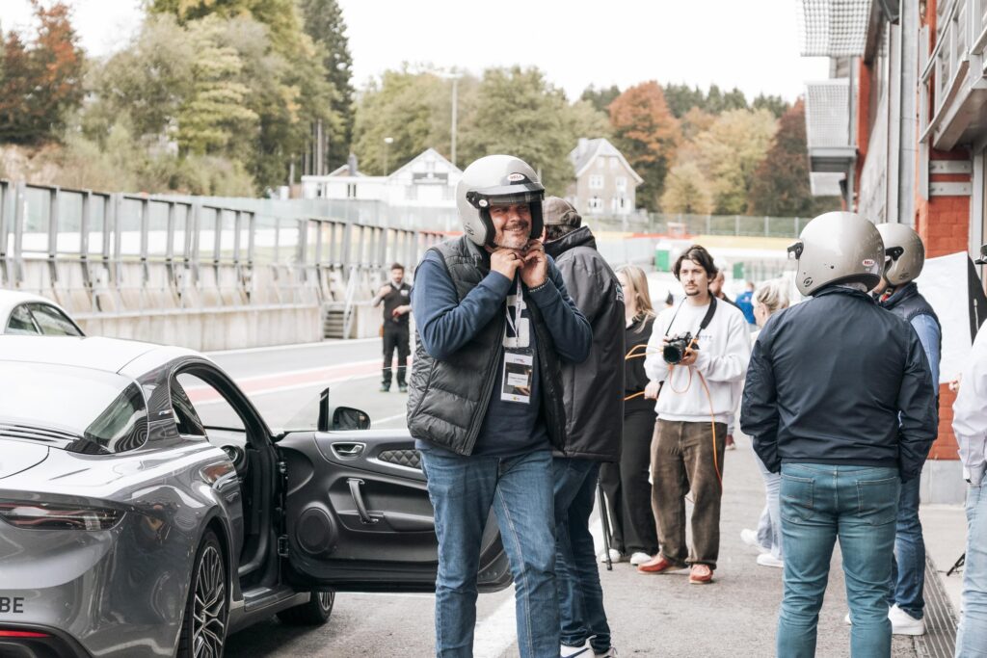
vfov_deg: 15.8
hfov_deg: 23.5
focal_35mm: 87
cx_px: 561
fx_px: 2373
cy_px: 350
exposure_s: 1/1250
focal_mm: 57.3
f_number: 4
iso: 800
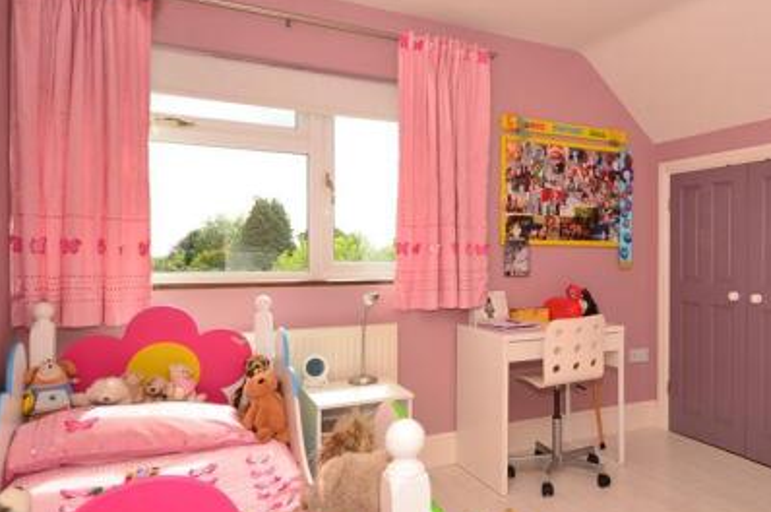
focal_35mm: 28
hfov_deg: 62.9
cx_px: 525
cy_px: 246
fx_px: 607
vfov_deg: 45.6
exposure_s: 1/125
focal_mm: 11.5
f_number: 5.6
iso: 200
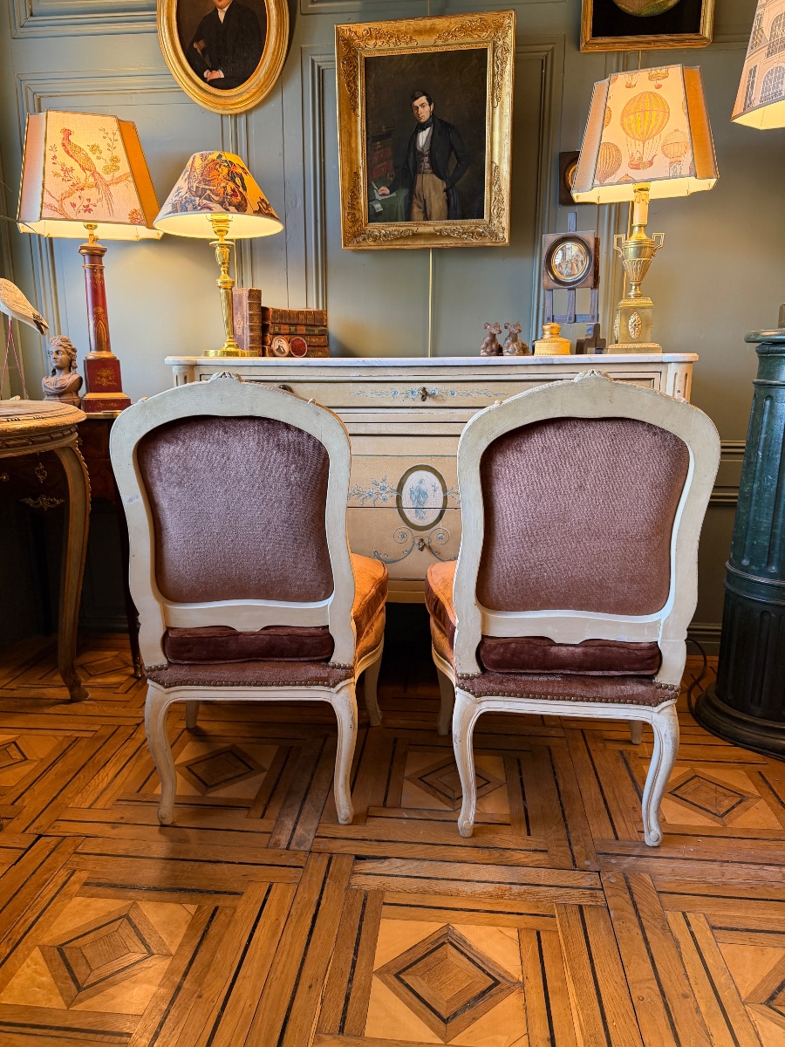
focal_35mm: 24
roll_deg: -0.3
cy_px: 524
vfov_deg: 71.6
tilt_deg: -12.0
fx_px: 726
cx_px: 392
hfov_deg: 56.8
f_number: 1.78
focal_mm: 6.76
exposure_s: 1/60
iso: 250
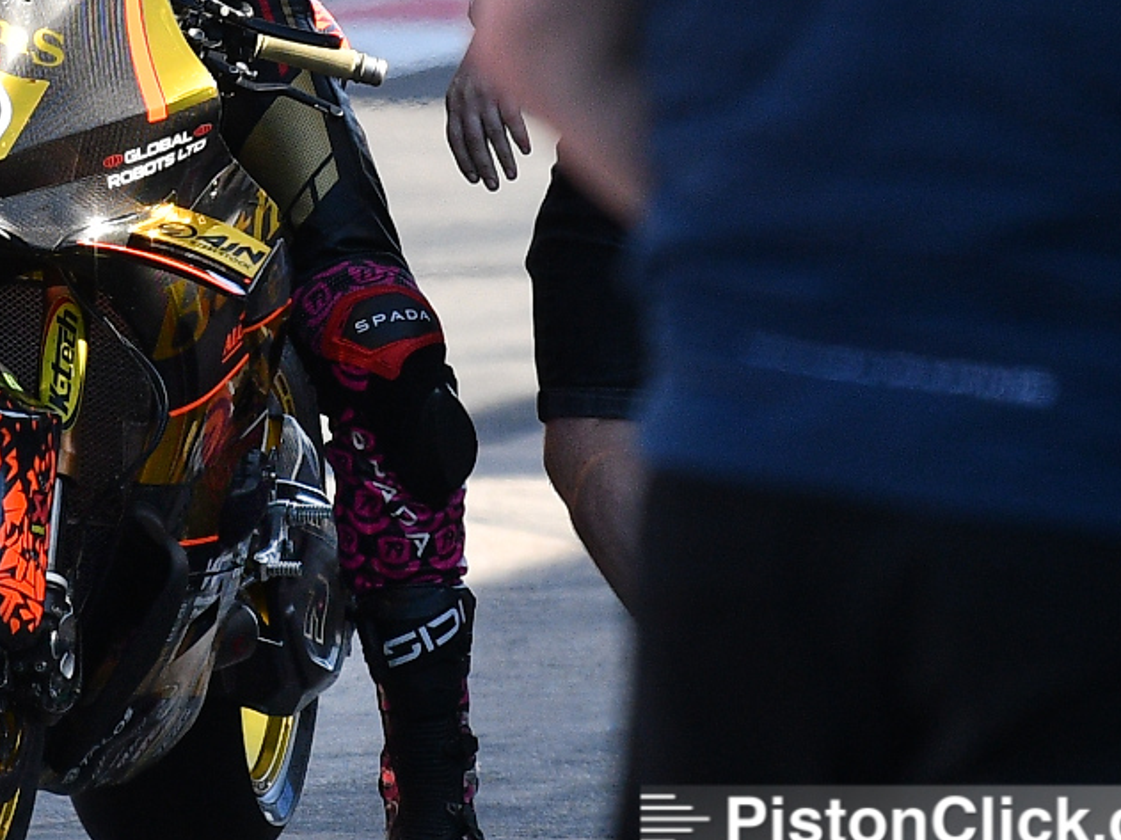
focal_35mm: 914
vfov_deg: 1.6
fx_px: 29593
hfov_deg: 2.2
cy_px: 101
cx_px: -377
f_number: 4
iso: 400
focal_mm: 200
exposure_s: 1/2000
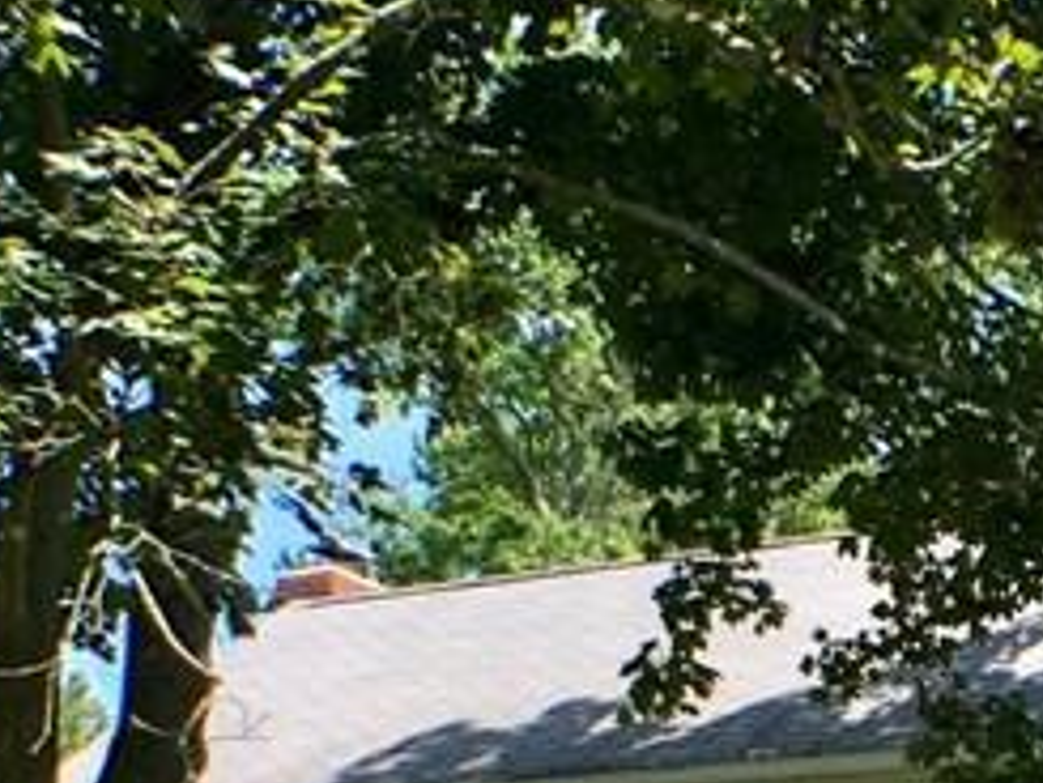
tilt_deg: +4.4
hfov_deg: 16.3
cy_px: 1055
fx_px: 3527
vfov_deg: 12.2
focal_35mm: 117
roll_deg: -1.1
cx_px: 1162
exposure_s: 1/433
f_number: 1.8
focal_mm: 3.99
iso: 20
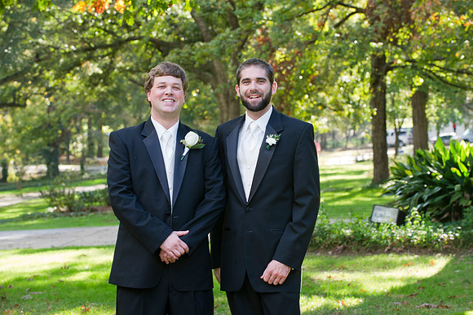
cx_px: 236
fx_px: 1444
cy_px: 158
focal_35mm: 110
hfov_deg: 18.6
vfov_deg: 12.4
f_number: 5.6
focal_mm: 110
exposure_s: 1/100
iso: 500
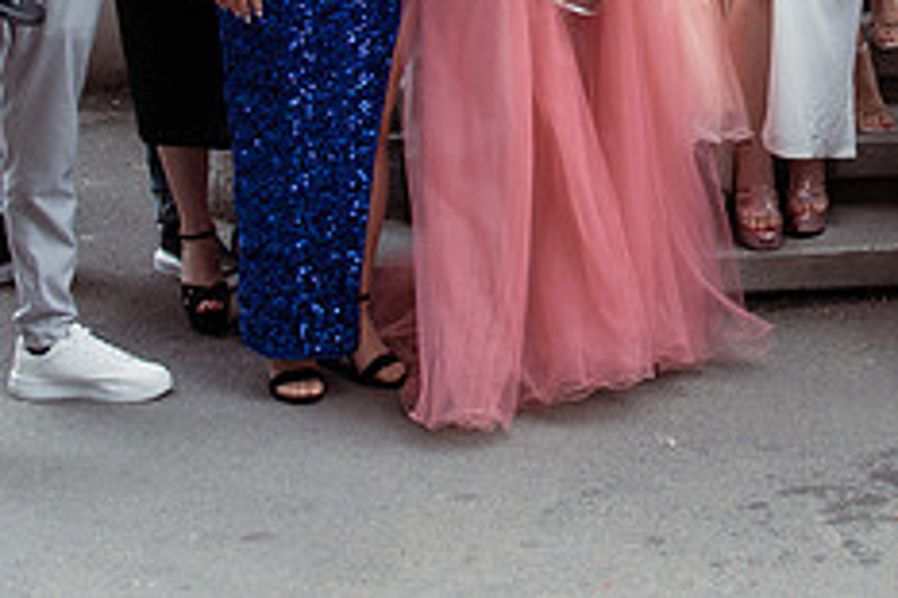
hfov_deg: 19.7
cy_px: -246
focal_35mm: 101
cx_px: 884
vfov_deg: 12.9
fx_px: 2518
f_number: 6.3
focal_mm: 35
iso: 400
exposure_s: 1/320
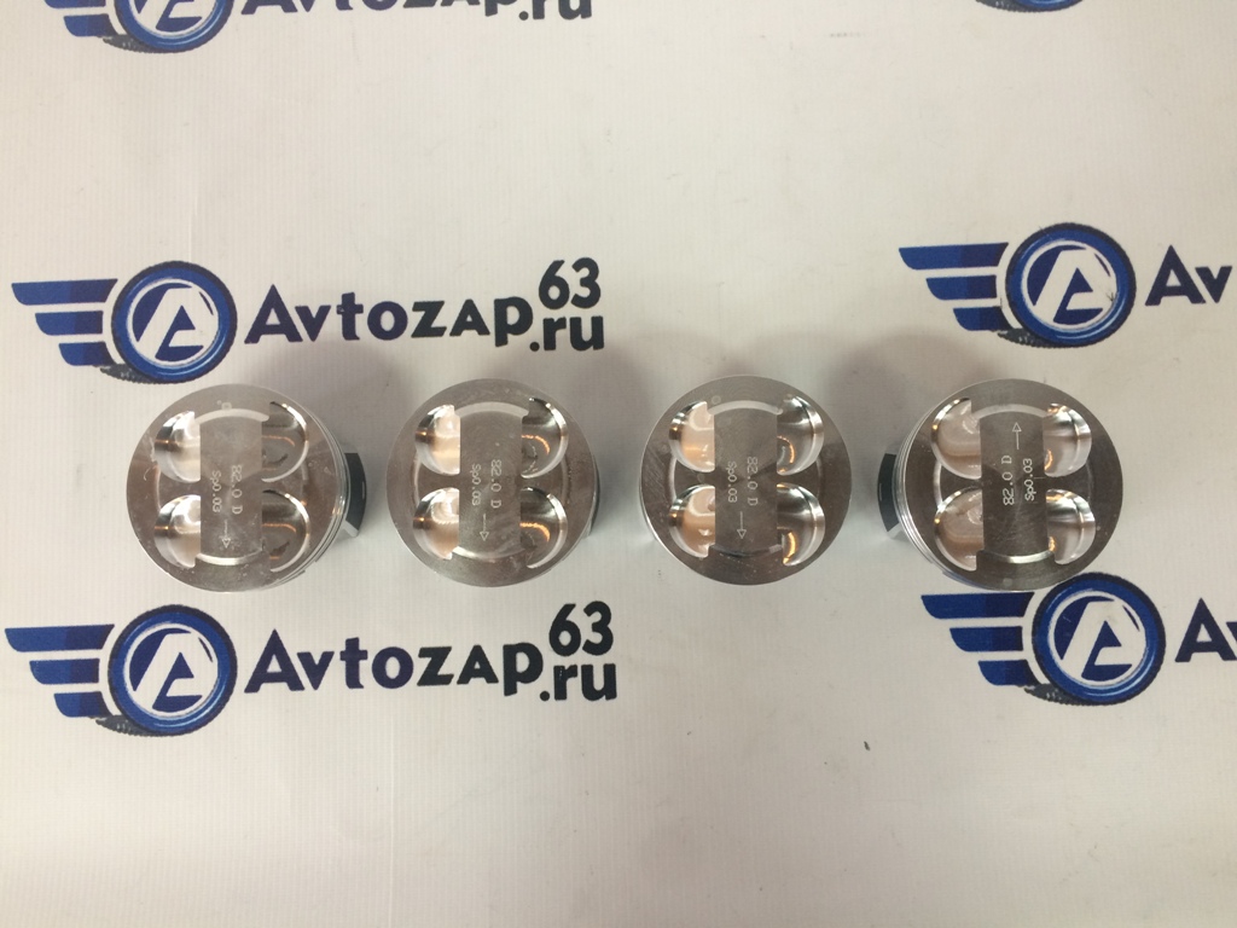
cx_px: 618
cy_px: 464
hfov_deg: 61.7
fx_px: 1036
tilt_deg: -87.0
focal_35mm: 29
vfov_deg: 48.2
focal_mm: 4.15
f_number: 2.2
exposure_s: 1/33
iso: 100
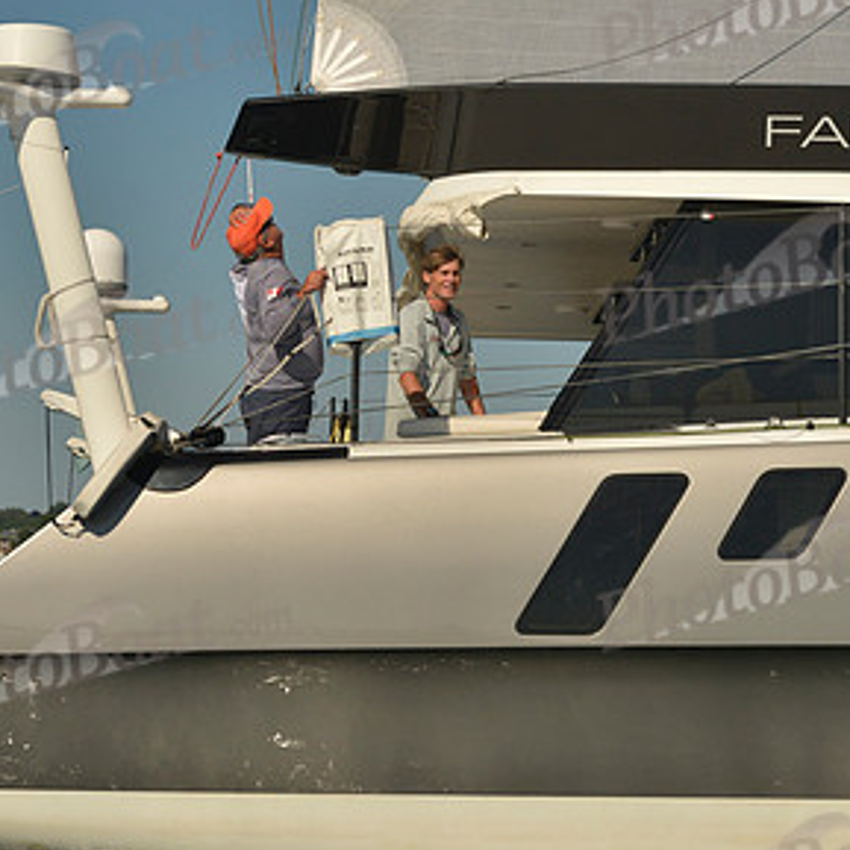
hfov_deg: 10.5
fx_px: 4639
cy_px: 463
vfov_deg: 10.5
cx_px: 447
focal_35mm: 167
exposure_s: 1/1250
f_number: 9
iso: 400
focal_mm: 98
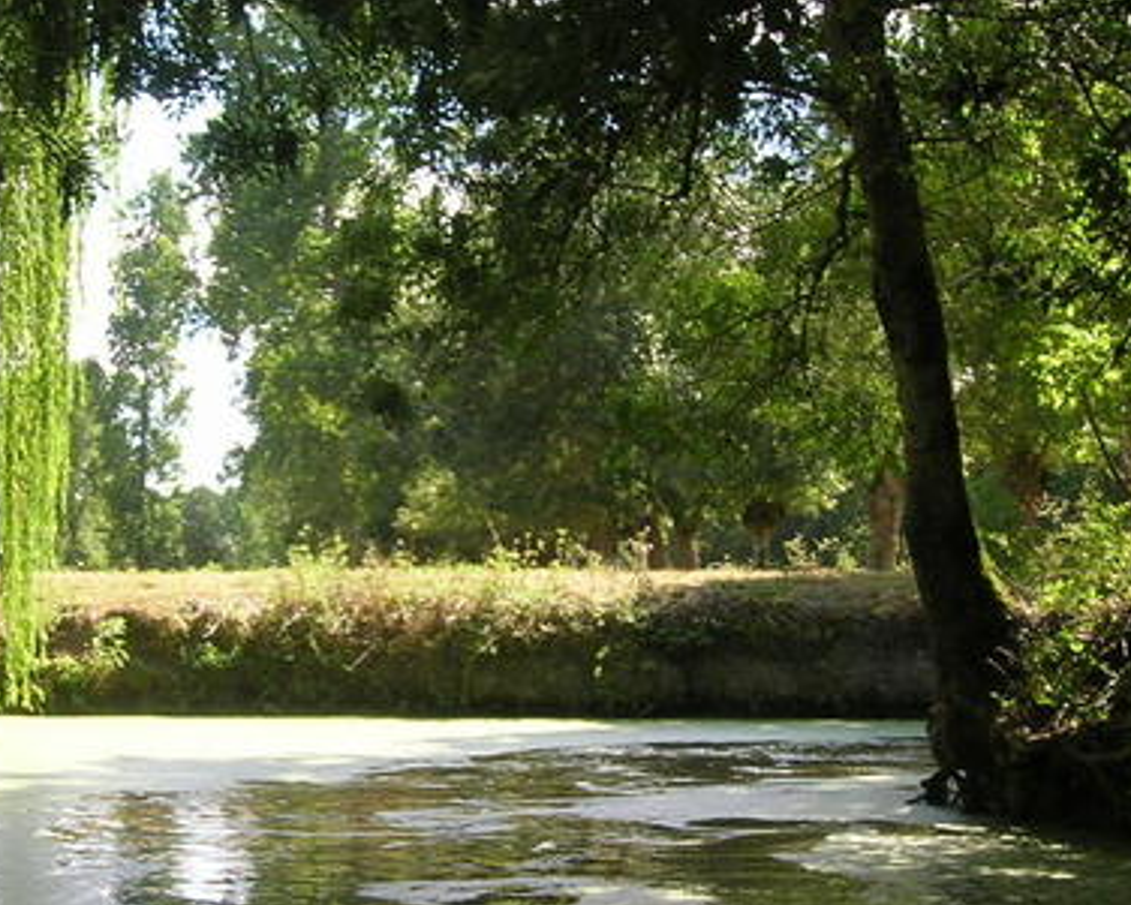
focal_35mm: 67
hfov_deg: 28.2
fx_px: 2243
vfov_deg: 22.8
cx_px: 424
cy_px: 565
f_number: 4.9
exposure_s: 1/86.4
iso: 50
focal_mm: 5.7
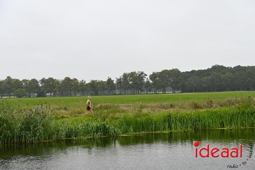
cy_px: 85
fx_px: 495
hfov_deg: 28.9
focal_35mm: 70
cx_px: 128
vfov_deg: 19.4
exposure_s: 1/320
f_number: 5.6
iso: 400
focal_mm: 70
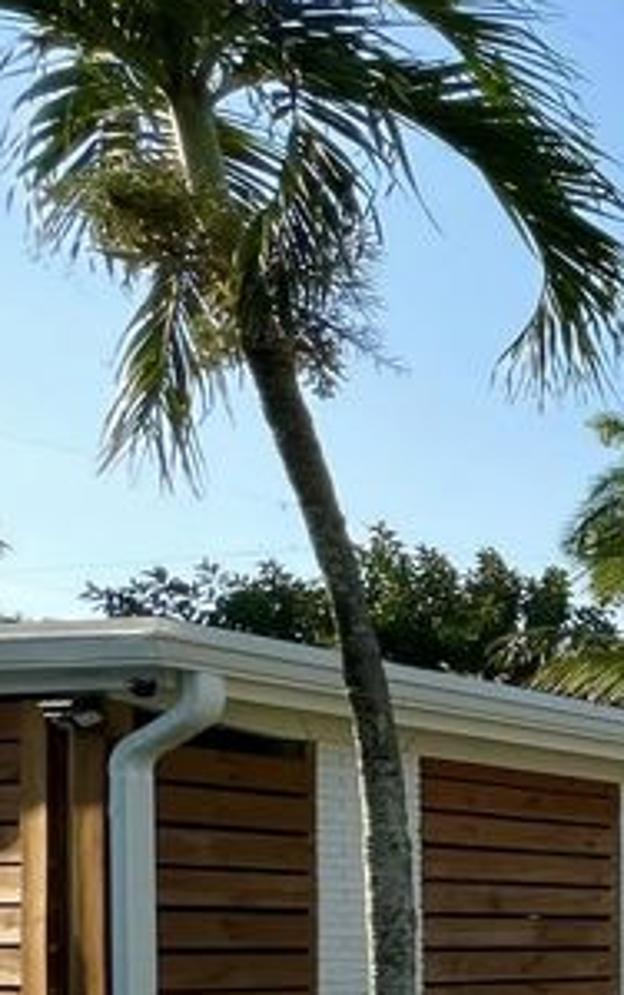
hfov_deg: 13.9
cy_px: 962
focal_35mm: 47
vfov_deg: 38.5
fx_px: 1276
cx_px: 1610
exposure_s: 1/723
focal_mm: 1.57
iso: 32
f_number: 1.8
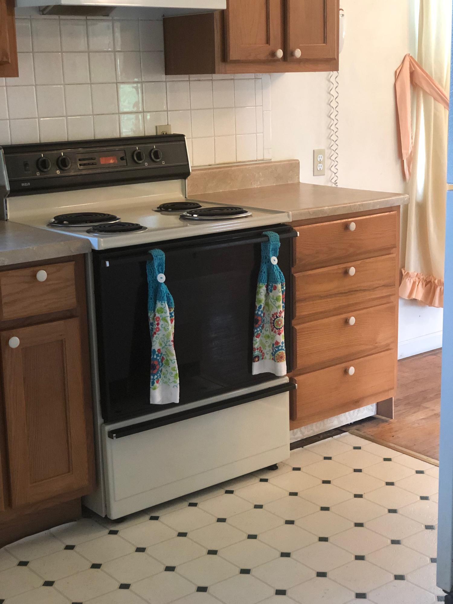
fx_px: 995
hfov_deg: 25.7
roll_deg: +2.1
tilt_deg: -12.4
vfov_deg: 33.8
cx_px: 226
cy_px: 302
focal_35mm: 57
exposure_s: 1/30
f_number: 2.8
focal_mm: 6.6
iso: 250
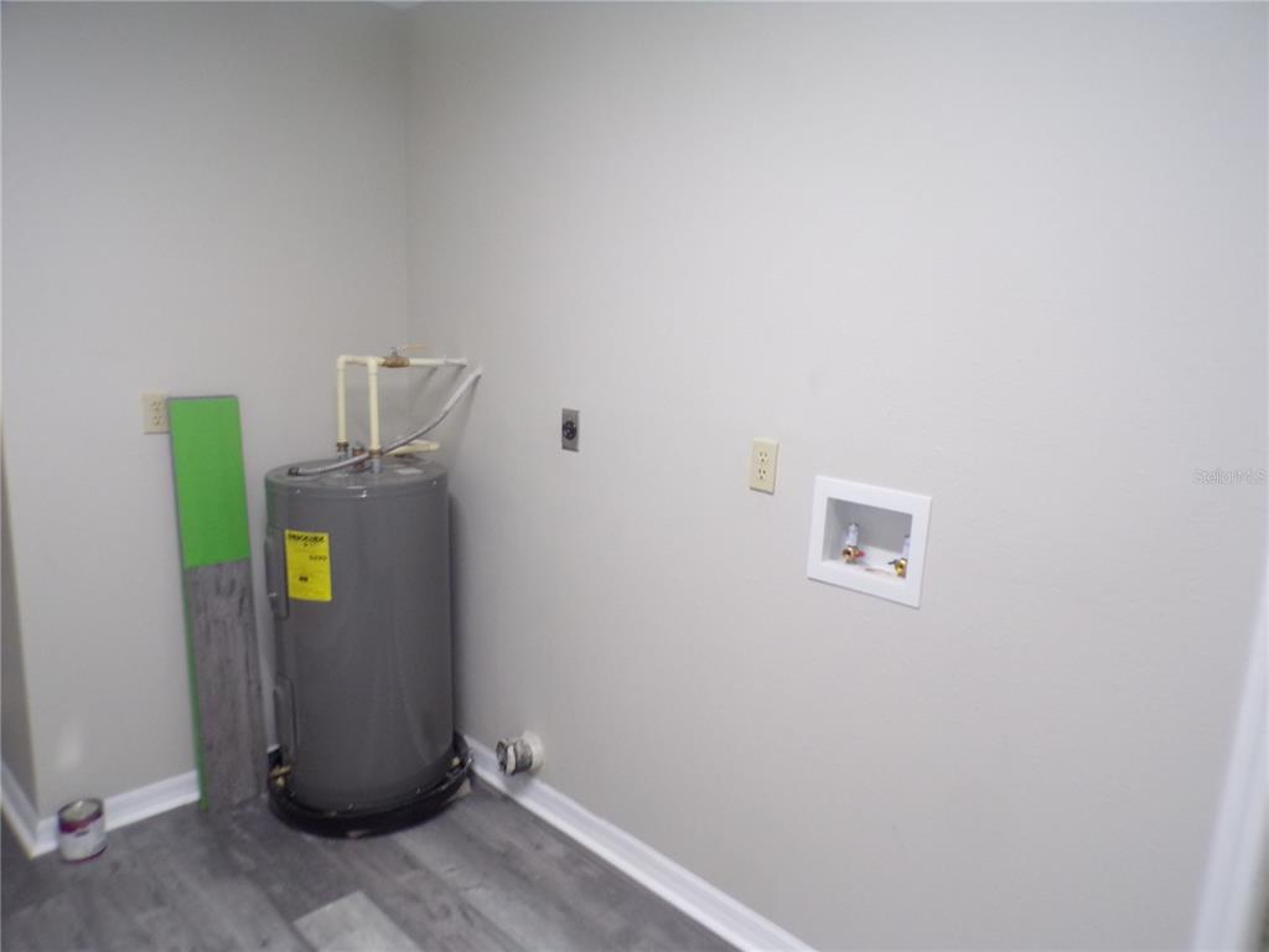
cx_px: 634
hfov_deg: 71.6
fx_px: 880
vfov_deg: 56.8
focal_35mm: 24
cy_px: 476
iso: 200
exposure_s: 1/34
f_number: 3
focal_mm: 4.3
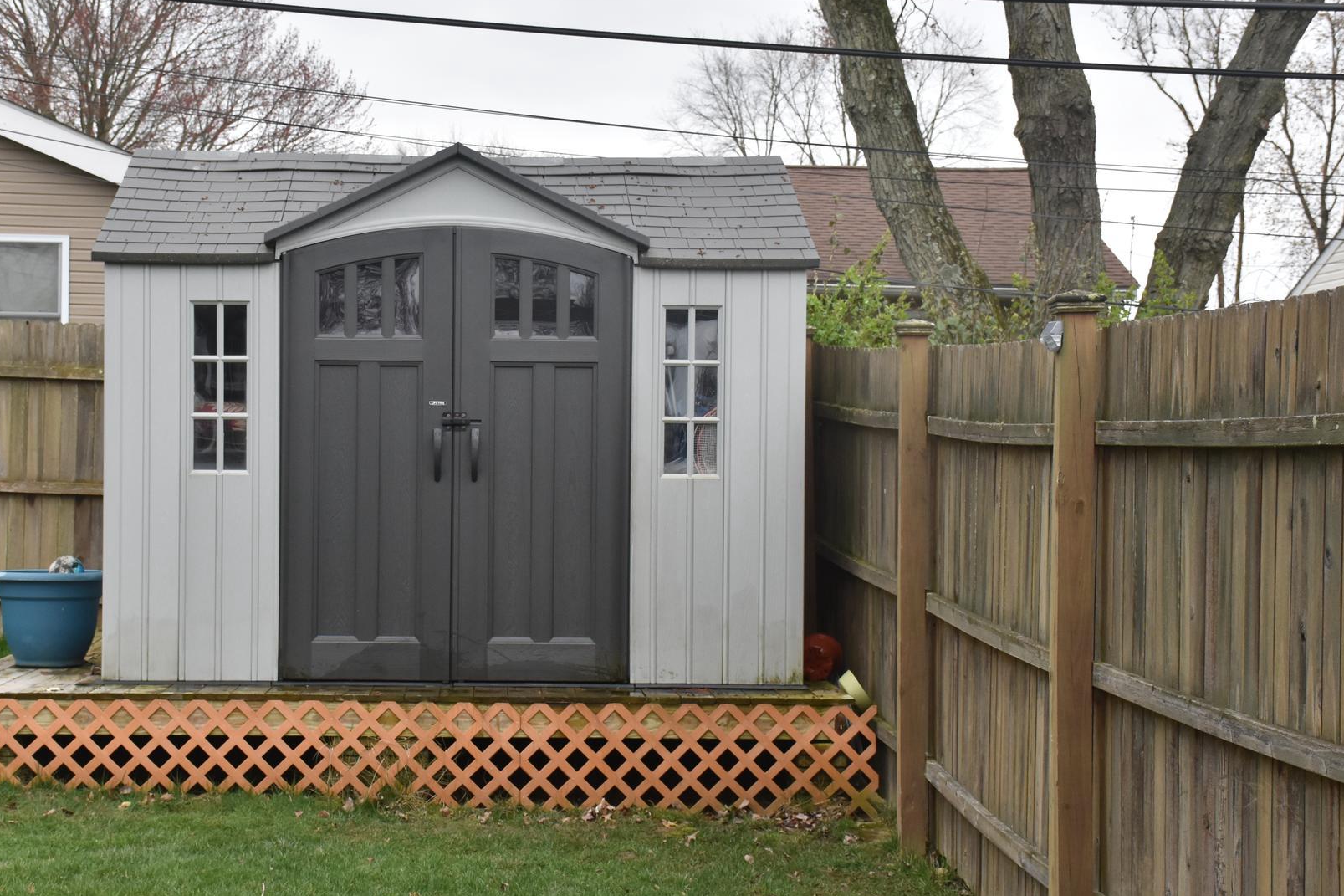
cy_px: 458
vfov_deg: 20.9
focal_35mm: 65
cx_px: 516
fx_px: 2426
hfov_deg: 30.8
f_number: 7.1
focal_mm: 34
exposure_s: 1/200
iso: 800
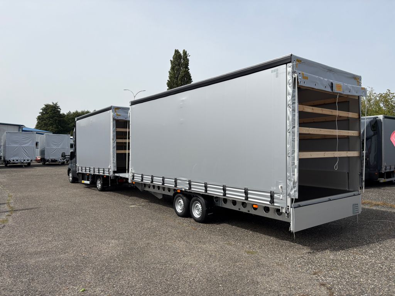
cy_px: 148
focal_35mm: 26
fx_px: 297
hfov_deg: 67.3
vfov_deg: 53.1
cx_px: 198
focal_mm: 5.96
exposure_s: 1/5814
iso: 50
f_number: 1.6
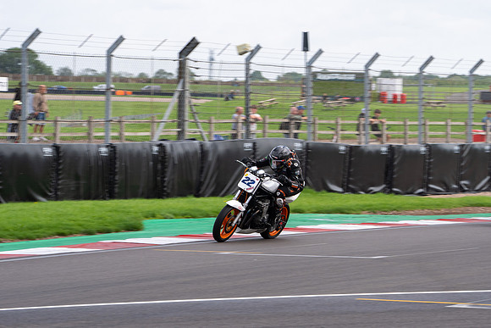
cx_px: 271
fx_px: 3078
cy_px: 196
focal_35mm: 226
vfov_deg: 6.1
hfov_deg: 9.1
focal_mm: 189
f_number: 10
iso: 320
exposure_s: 1/320
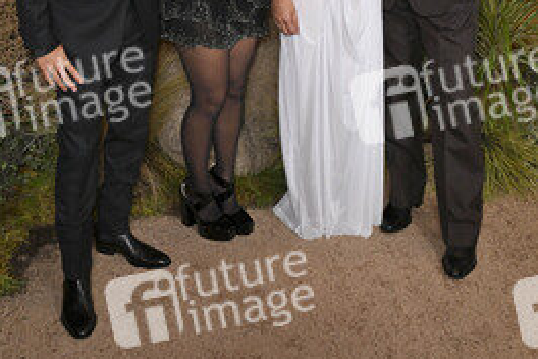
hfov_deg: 37.5
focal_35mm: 53
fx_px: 792
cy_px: -6
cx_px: 269
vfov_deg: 24.3
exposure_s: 1/250
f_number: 7.1
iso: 1000
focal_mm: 35
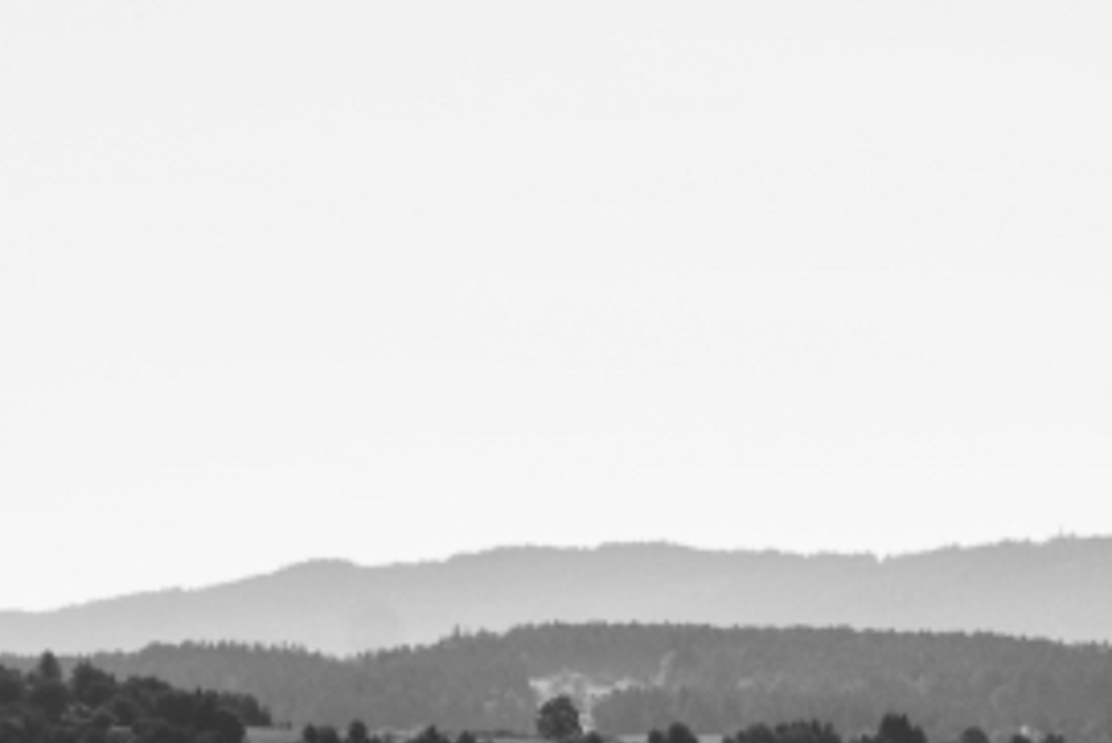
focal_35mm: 258
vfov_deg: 5.3
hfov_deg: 7.9
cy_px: 99
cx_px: 1194
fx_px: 7973
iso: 100
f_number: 7.1
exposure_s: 1/500
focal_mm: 50
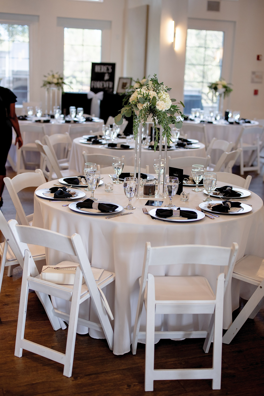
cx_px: 132
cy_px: 198
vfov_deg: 39.6
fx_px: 550
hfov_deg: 27.0
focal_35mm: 50
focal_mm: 50
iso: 800
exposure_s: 1/640
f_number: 2.2
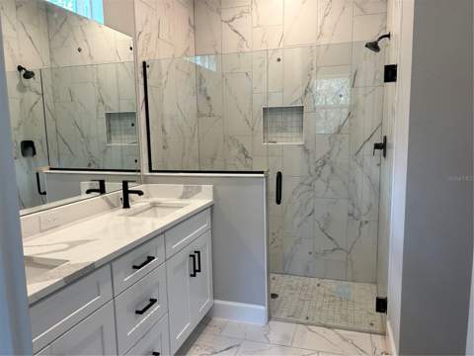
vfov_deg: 53.1
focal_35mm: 26
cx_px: 237
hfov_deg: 67.3
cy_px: 178
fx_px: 356
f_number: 1.5
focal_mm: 5.7
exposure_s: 1/120
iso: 64
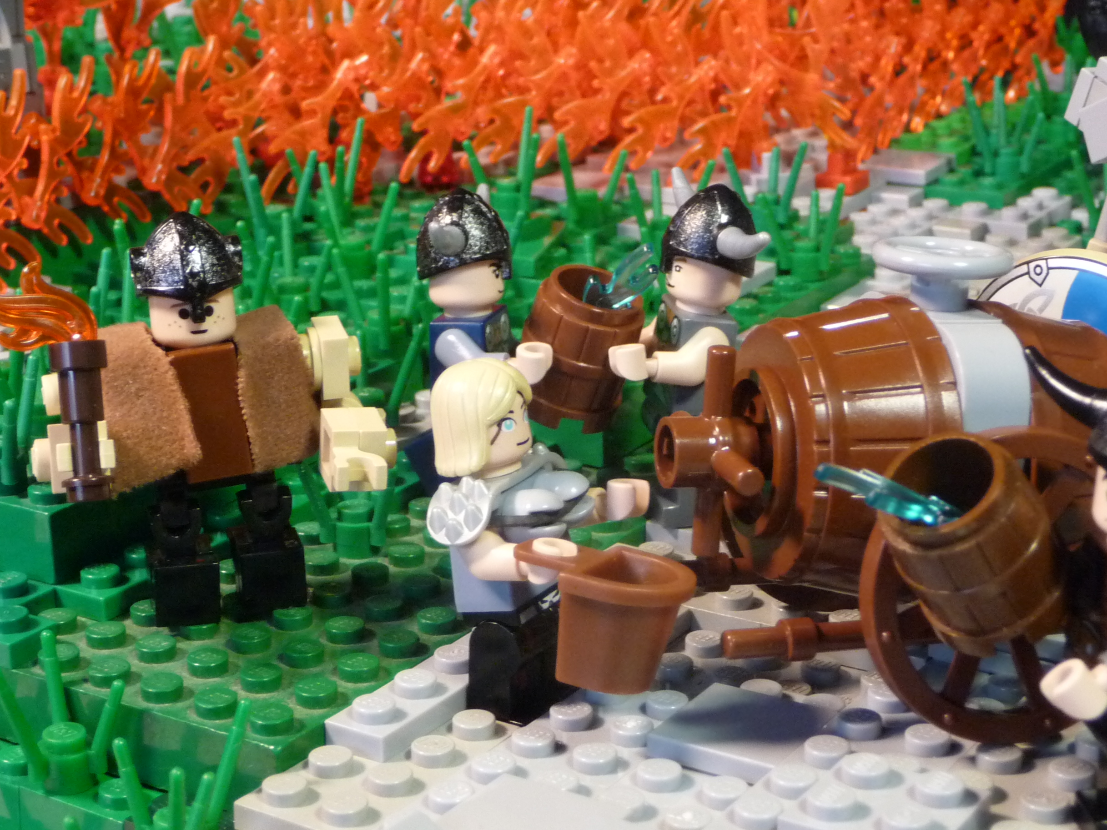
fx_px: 2270
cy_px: 368
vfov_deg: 20.7
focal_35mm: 71
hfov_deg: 27.4
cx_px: 528
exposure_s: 1/20
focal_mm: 8.5
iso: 400
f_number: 4.2
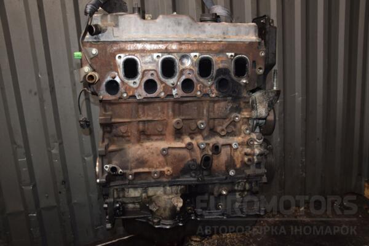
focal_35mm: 32
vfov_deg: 41.7
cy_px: 123
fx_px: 323
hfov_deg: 59.5
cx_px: 184
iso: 800
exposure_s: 1/60
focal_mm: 21
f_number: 5
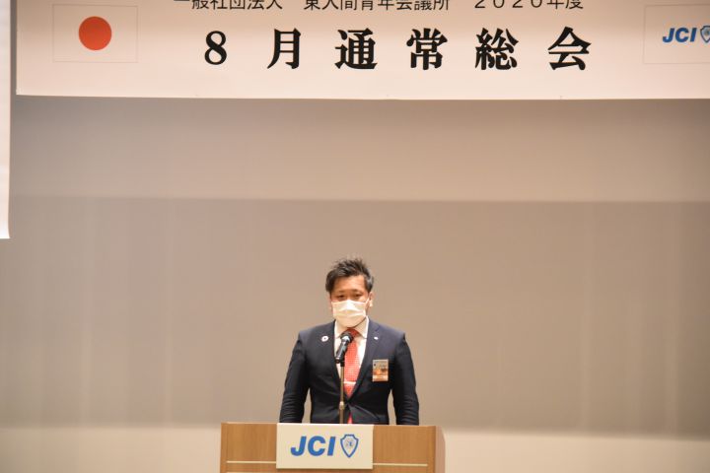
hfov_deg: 11.8
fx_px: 3431
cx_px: 355
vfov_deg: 7.9
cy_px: 236
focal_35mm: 174
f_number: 4.8
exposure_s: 1/125
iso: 3200
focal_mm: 116
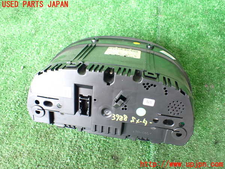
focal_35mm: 30
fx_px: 195
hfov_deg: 60.0
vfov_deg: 46.8
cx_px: 112
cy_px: 84
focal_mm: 5.4
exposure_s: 1/80
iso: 800
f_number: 2.3
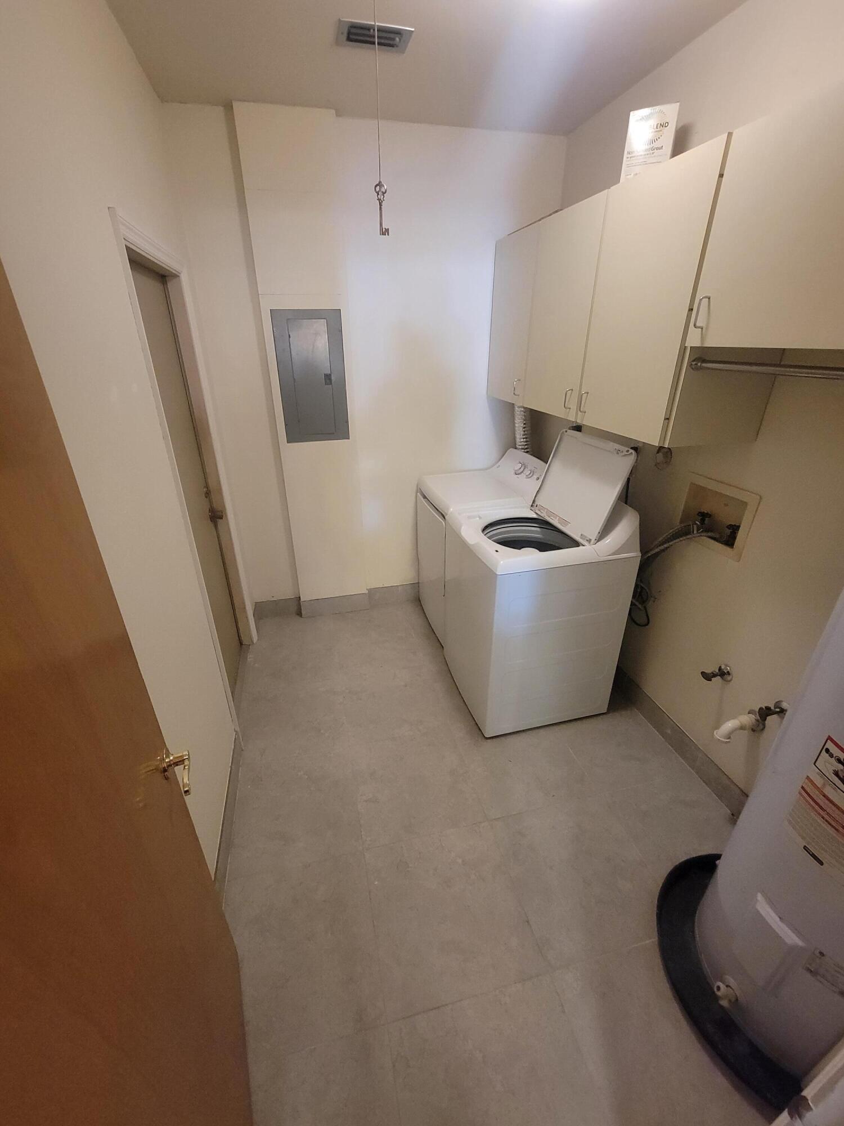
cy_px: 563
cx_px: 422
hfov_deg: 89.9
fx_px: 423
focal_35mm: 13
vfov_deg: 106.2
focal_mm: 2.2
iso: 800
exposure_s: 1/24
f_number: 2.2
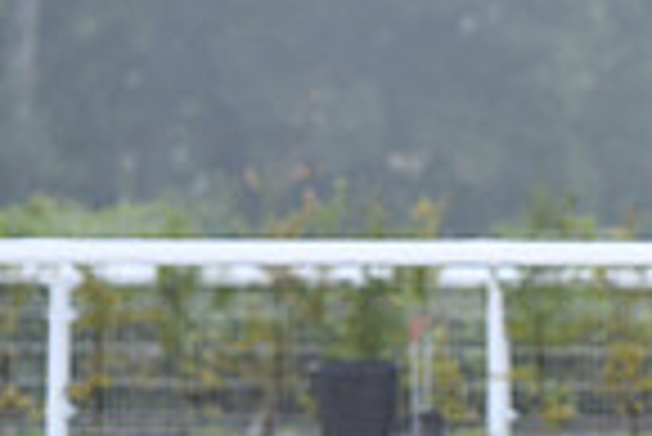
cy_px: 310
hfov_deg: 3.3
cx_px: 1291
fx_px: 11204
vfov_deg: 2.2
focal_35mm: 618
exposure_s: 1/800
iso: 1000
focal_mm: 155
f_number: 5
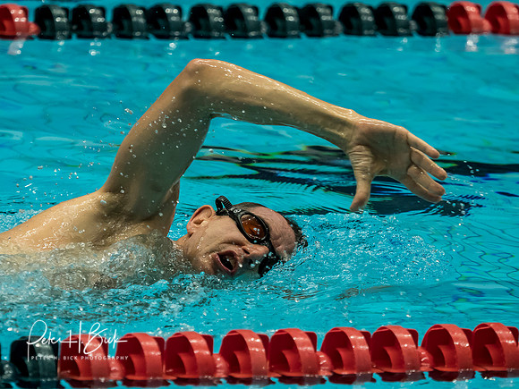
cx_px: 251
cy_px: 222
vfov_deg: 4.2
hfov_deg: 5.5
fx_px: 5355
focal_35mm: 357
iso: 2000
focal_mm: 130
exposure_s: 1/1000
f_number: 2.8
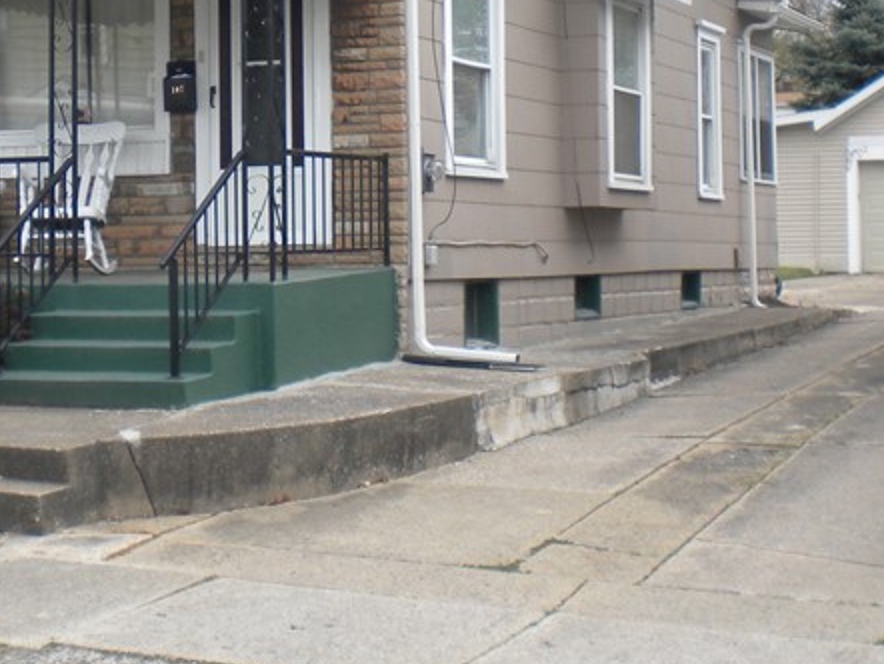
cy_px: 162
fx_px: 2070
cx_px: 264
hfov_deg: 23.9
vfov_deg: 18.1
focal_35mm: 81
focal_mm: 6.3
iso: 80
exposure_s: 1/228
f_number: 4.6
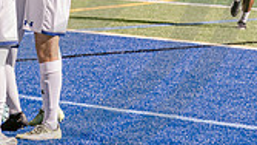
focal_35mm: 255
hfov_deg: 8.4
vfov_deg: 4.7
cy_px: -84
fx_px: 1738
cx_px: -9
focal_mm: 70
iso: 2500
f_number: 3.2
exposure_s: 1/250
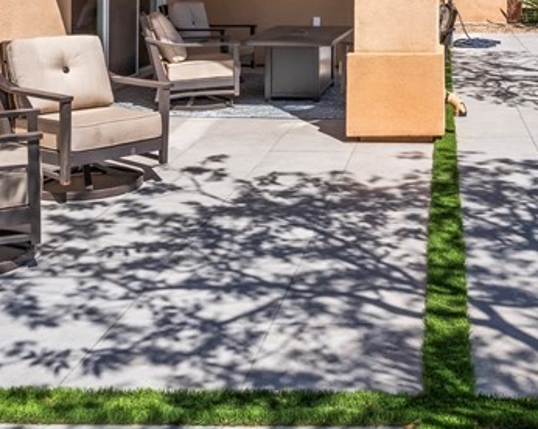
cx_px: 430
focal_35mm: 56
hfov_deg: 32.7
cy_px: -42
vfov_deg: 25.2
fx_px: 891
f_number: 8
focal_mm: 19
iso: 400
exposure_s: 1/8000
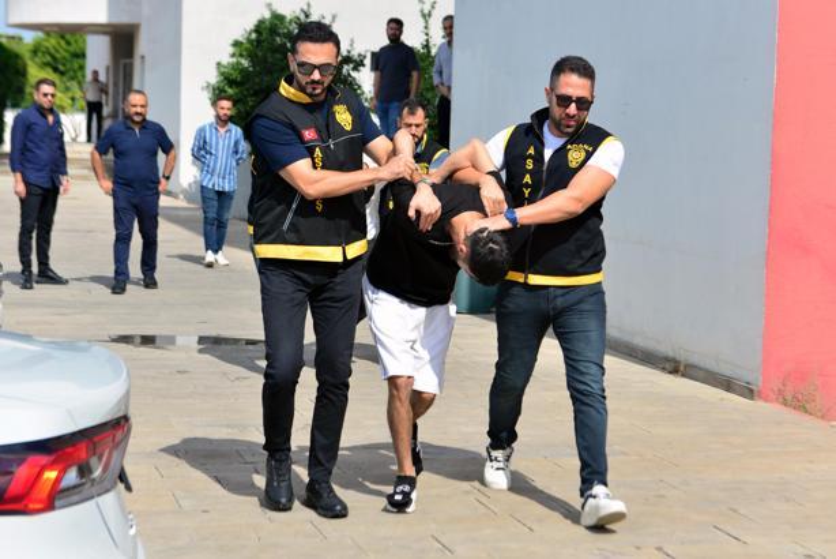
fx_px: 1626
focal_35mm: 70
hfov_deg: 28.8
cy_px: 280
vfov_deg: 19.5
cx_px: 418
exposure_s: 1/800
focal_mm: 70
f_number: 5.6
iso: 200
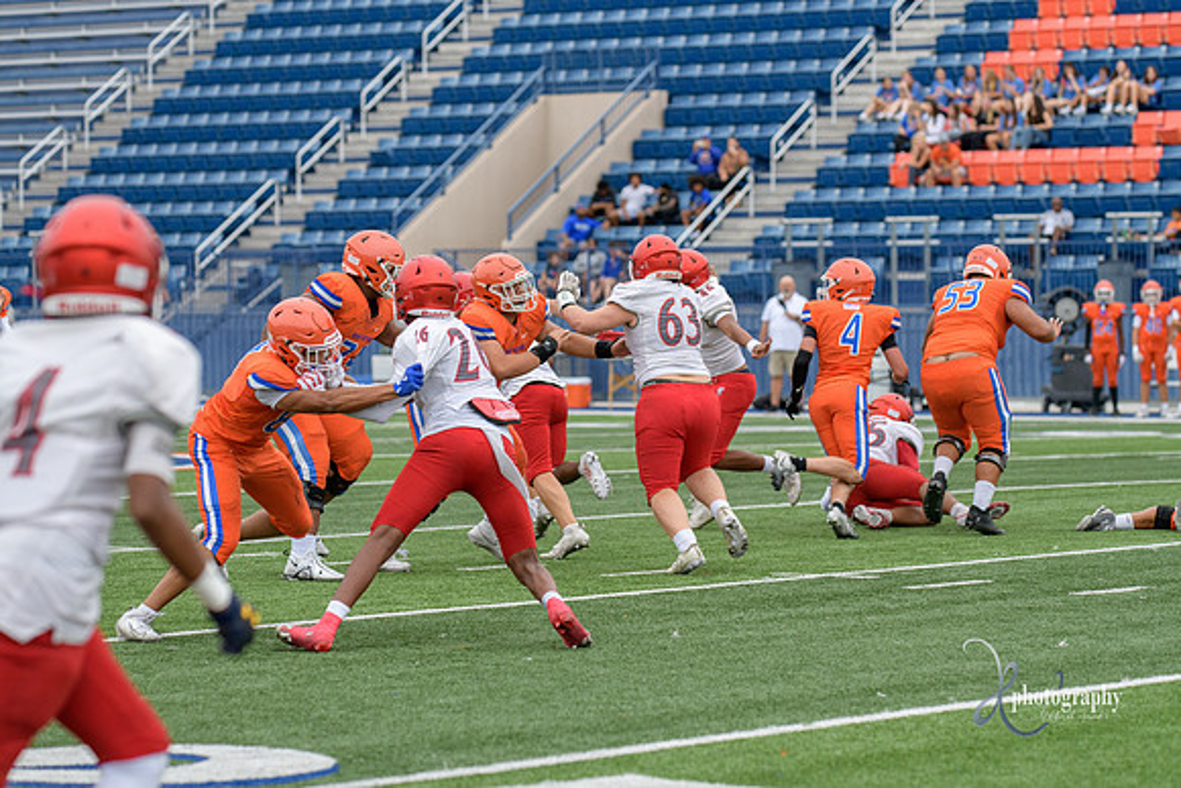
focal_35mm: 145
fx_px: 4758
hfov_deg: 14.2
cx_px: 590
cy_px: 394
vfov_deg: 9.5
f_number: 3.5
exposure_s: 1/1000
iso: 360
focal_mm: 145
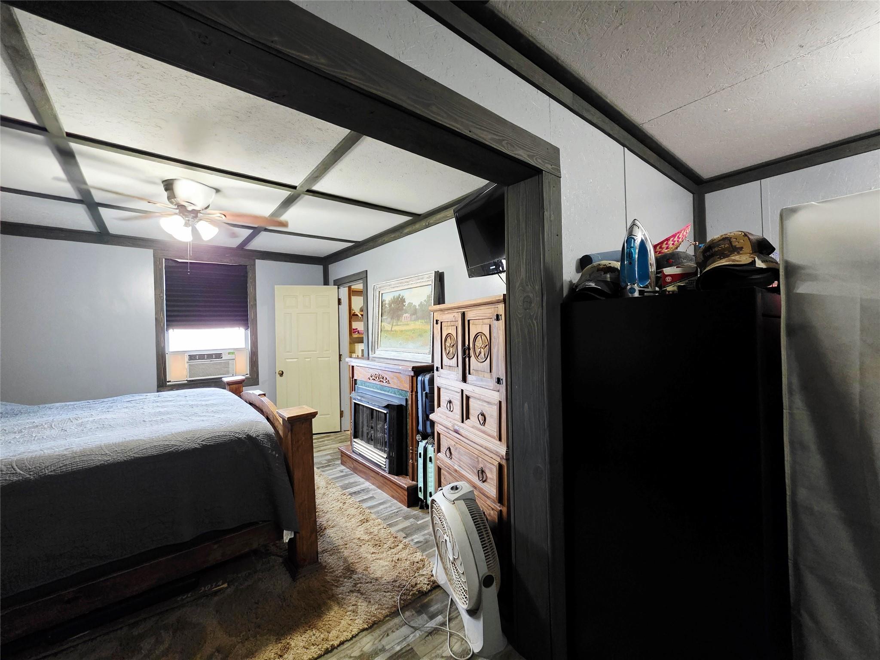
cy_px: 330
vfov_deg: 89.9
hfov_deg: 106.2
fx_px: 330
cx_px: 440
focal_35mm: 13
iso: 800
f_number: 1.9
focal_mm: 2.2
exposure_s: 1/60.2
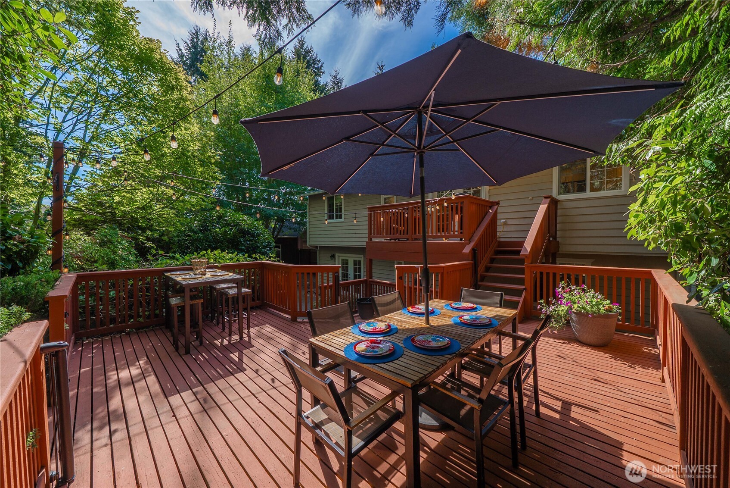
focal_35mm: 13
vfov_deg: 85.5
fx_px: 264
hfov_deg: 108.3
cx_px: 365
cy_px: 244
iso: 80
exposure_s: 1/125
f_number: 7.1
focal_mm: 13
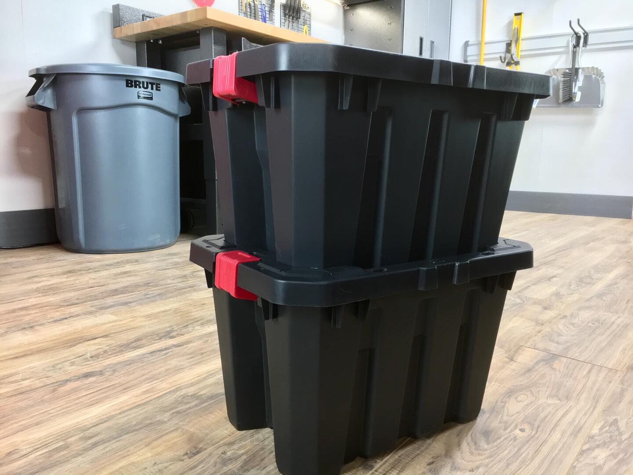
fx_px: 530
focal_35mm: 29
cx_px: 316
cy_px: 238
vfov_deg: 48.2
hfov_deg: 61.7
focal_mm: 4.15
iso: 125
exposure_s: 1/30
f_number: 2.2
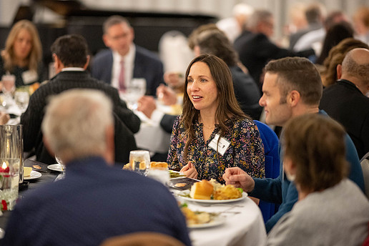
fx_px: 1209
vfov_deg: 11.6
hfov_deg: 17.3
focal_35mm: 118
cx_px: 173
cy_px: 120
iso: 4000
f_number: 1.4
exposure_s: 1/400
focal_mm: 105
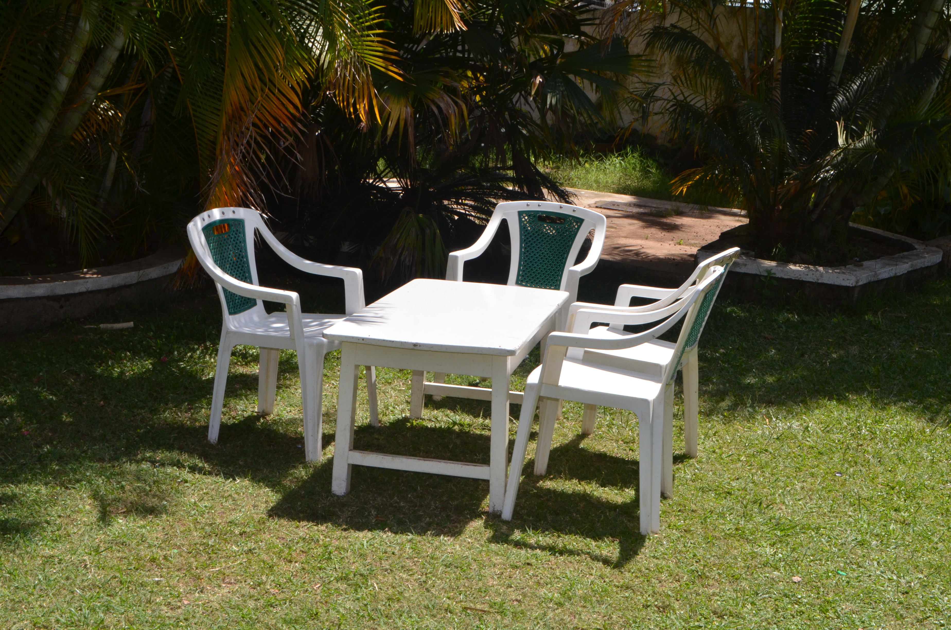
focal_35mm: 51
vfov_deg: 26.4
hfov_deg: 39.0
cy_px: 315
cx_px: 476
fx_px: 1344
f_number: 18
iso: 640
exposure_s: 1/250
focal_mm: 34
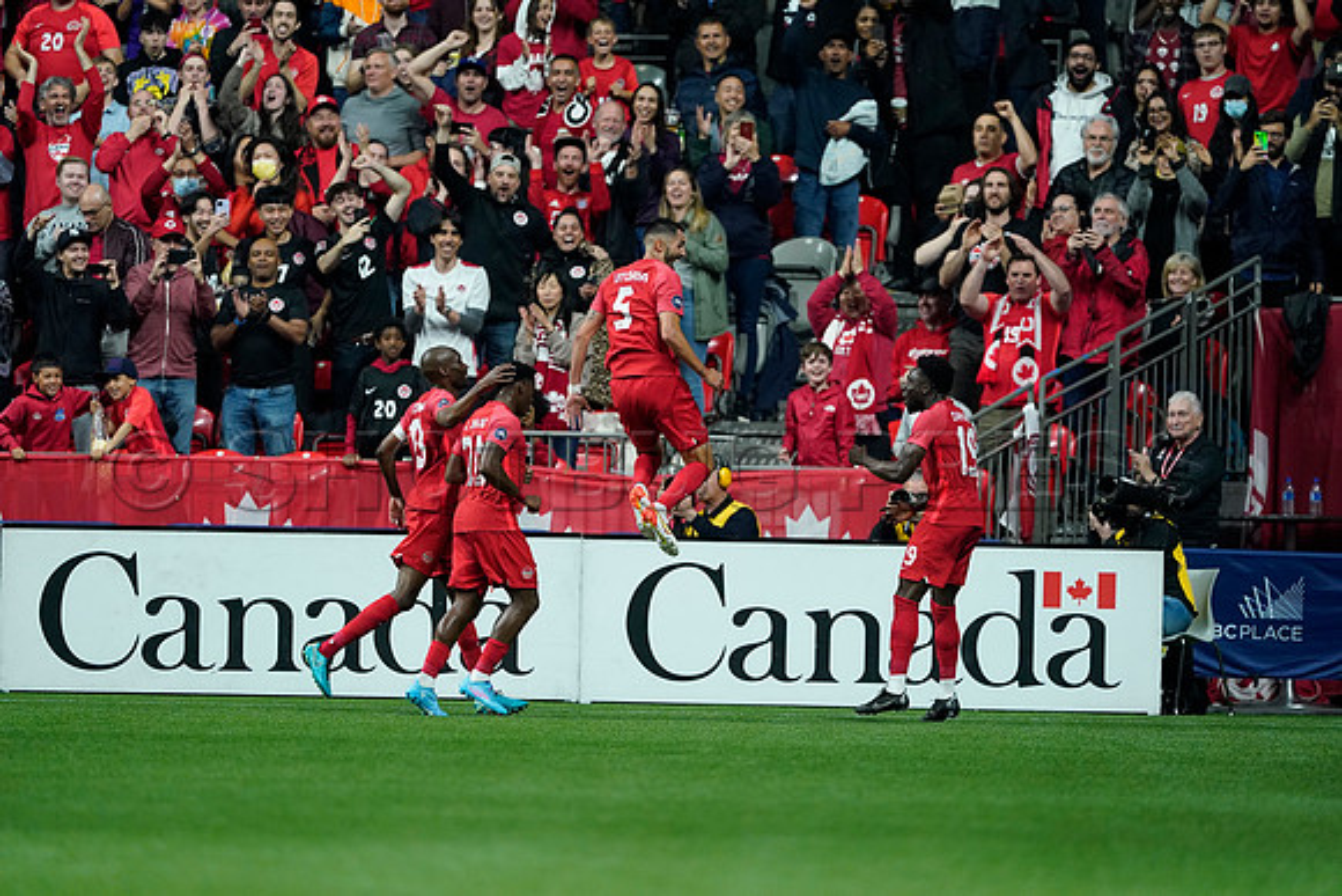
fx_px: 22371
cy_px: 448
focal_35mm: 600
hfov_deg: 3.4
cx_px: 671
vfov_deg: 2.3
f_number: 4
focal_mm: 600
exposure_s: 1/1600
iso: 4000
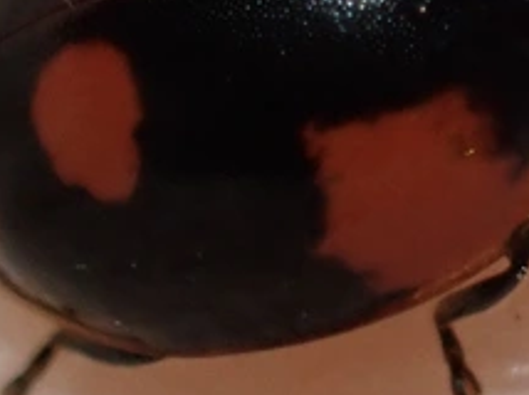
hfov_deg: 6.6
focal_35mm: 299
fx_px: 4564
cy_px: 31
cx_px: 413
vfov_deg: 5.0
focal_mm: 18
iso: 500
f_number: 4.9
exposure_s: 1/125
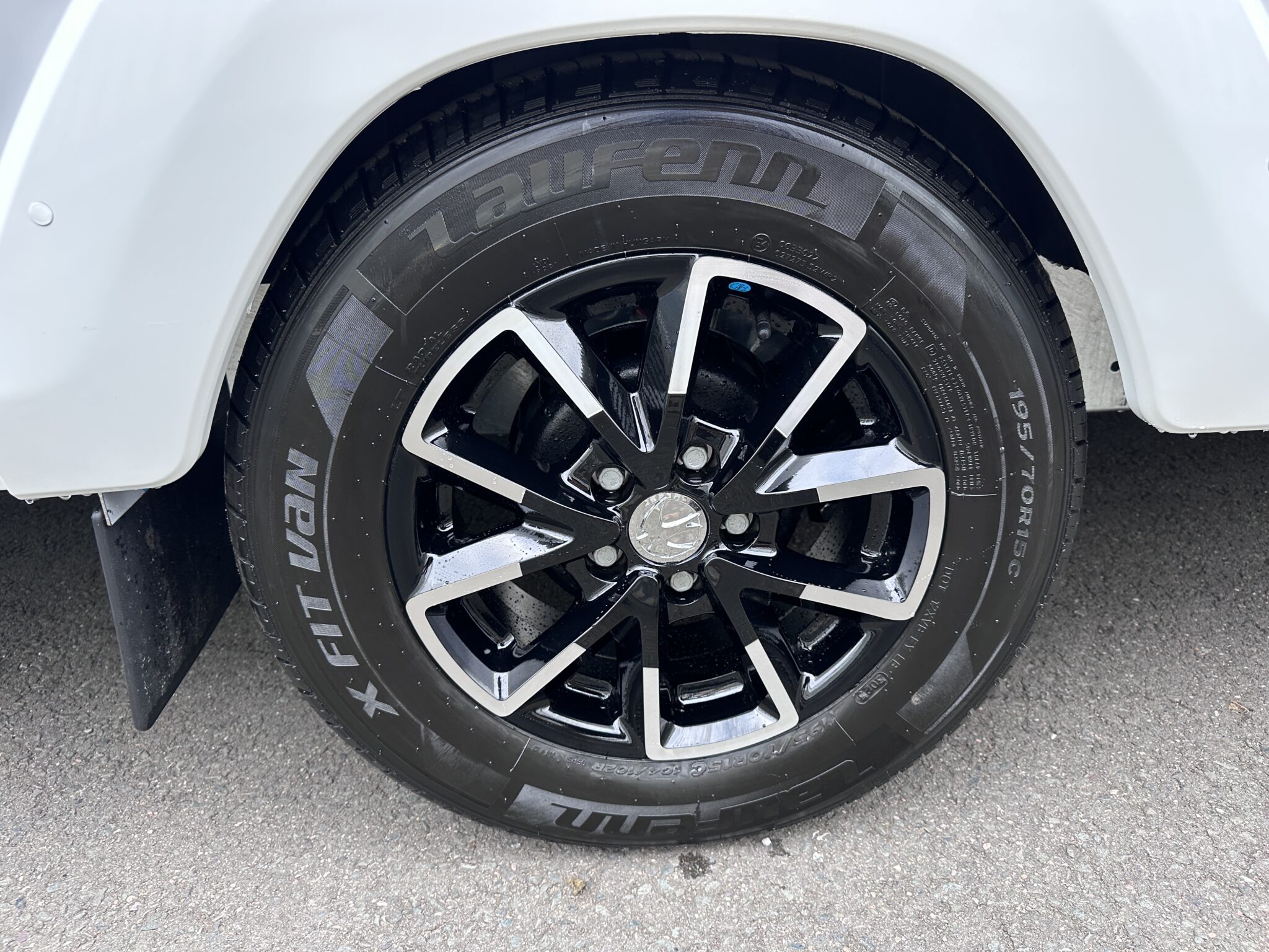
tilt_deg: -24.4
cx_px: 634
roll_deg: +2.5
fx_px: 880
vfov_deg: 56.8
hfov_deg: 71.6
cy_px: 476
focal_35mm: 24
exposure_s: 1/169
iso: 125
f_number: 1.78
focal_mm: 6.86
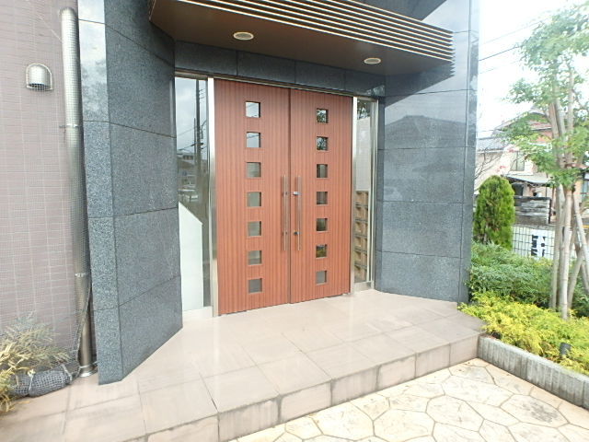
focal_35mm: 21
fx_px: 357
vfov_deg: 63.4
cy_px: 221
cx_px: 294
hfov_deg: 79.0
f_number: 3.5
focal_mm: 3.7
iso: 320
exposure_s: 1/250
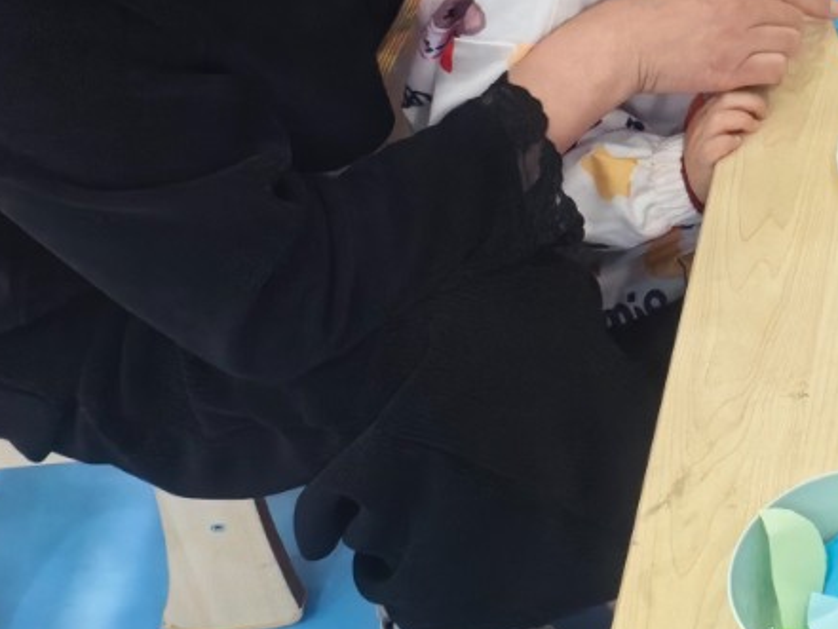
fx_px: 2107
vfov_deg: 16.0
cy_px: -215
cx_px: 1250
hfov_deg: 19.6
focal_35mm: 87
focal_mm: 5.75
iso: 1000
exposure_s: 1/100
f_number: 4
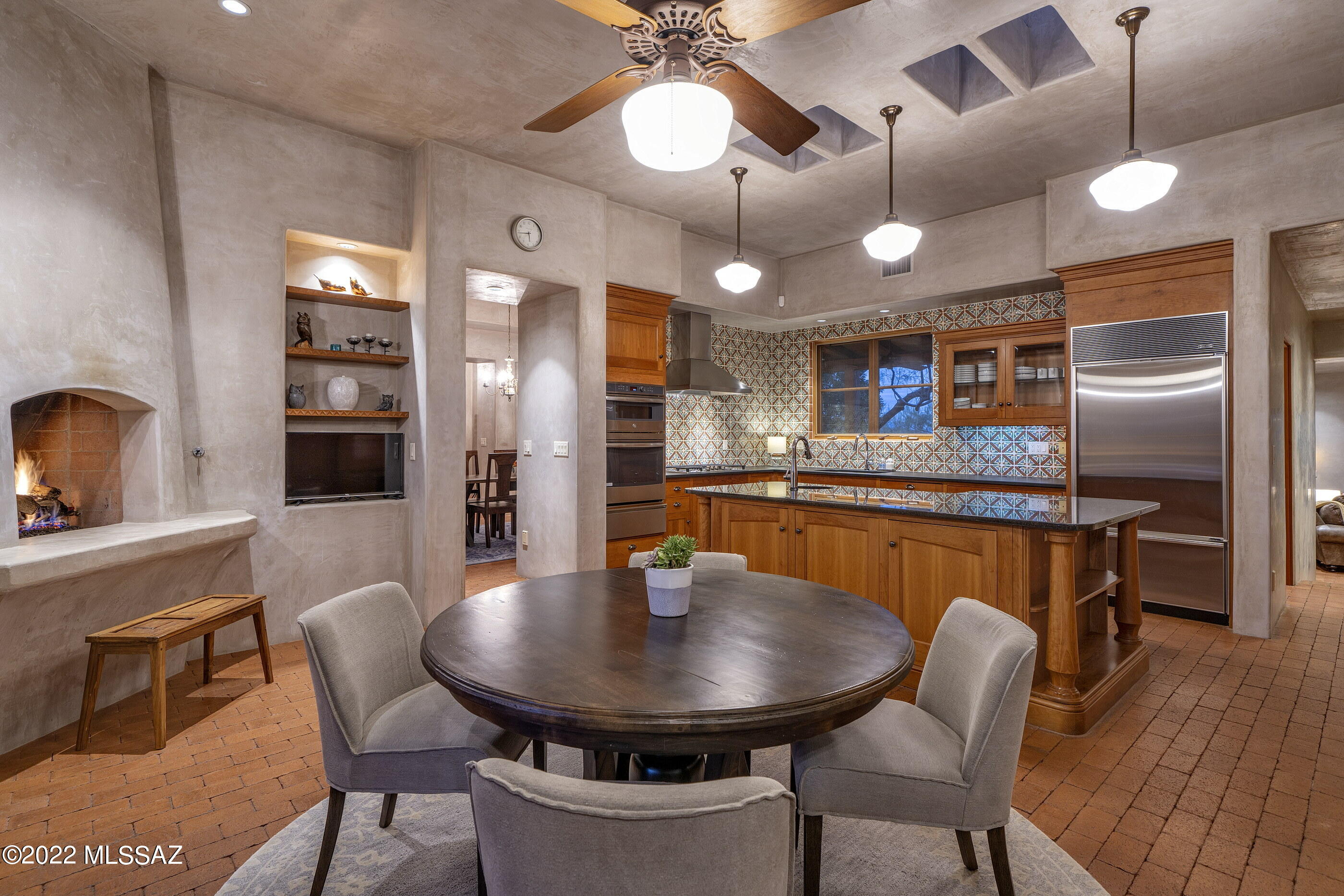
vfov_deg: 73.7
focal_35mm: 16
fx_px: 597
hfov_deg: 96.7
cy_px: 448
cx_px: 672
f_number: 7.1
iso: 100
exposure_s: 1.6
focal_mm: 16
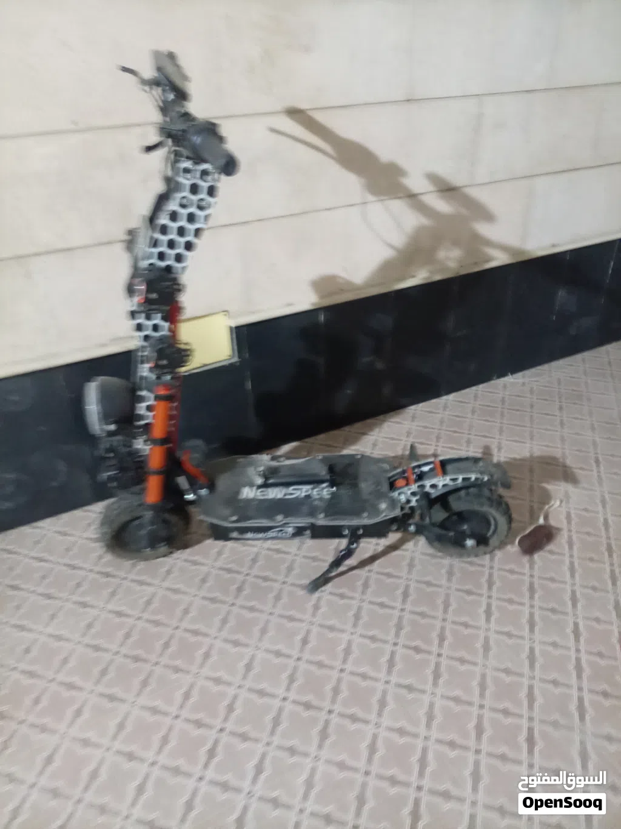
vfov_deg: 69.4
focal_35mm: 25
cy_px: 414
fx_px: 598
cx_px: 310
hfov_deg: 54.8
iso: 1704
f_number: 1.8
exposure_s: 1/20
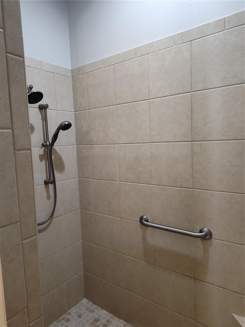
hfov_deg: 58.9
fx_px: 217
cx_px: 122
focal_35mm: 23
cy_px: 164
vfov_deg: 73.9
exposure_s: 1/60
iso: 1263
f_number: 1.8
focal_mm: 5.56
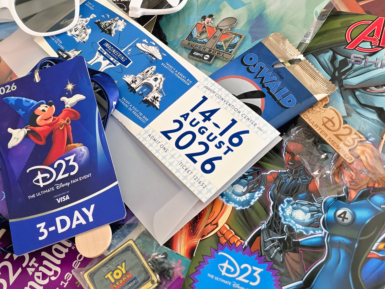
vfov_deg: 44.1
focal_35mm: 32
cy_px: 136
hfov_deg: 56.1
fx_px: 356
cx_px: 142
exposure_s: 1/60
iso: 640
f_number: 1.7
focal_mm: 6.3
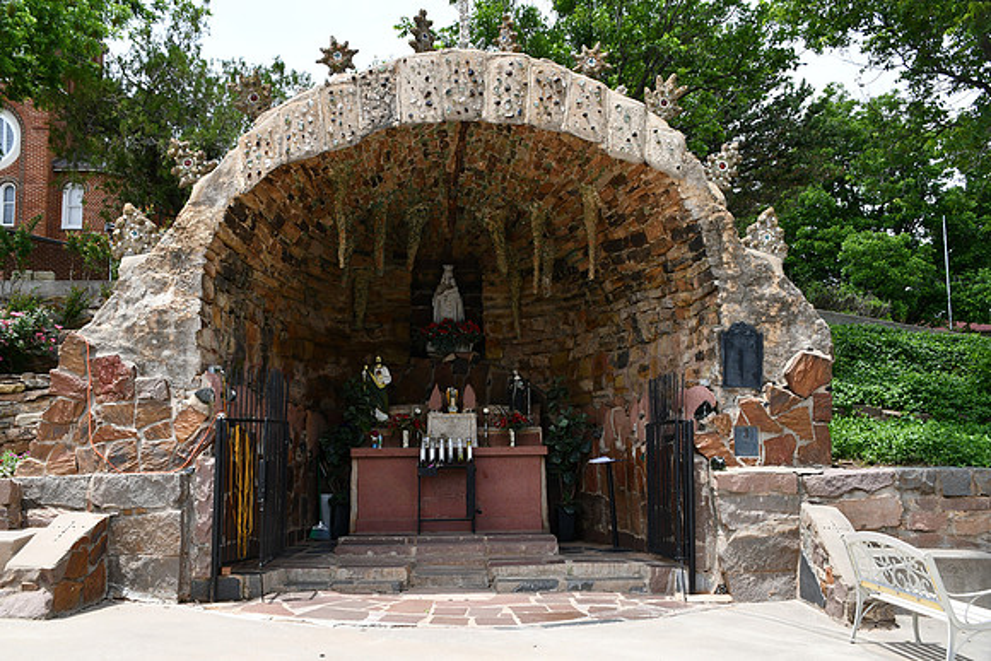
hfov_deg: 53.1
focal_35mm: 36
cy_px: 330
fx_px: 991
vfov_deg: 36.9
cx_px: 496
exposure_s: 1/250
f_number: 8
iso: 180
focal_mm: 24
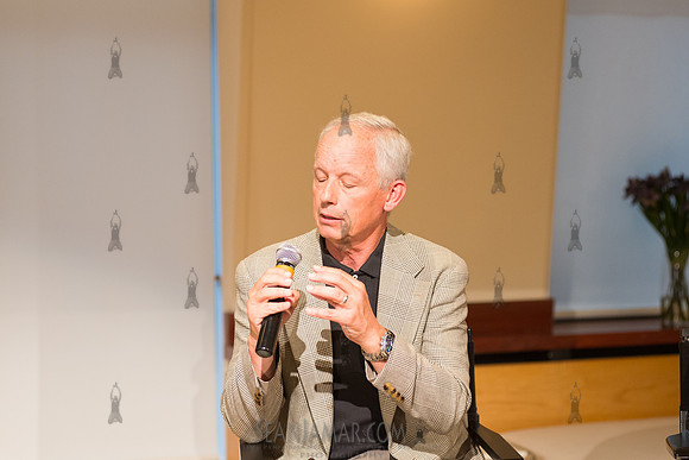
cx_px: 344
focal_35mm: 80
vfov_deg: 17.1
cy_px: 230
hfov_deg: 25.4
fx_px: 1531
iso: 2500
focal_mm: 80
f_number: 4
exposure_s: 1/160
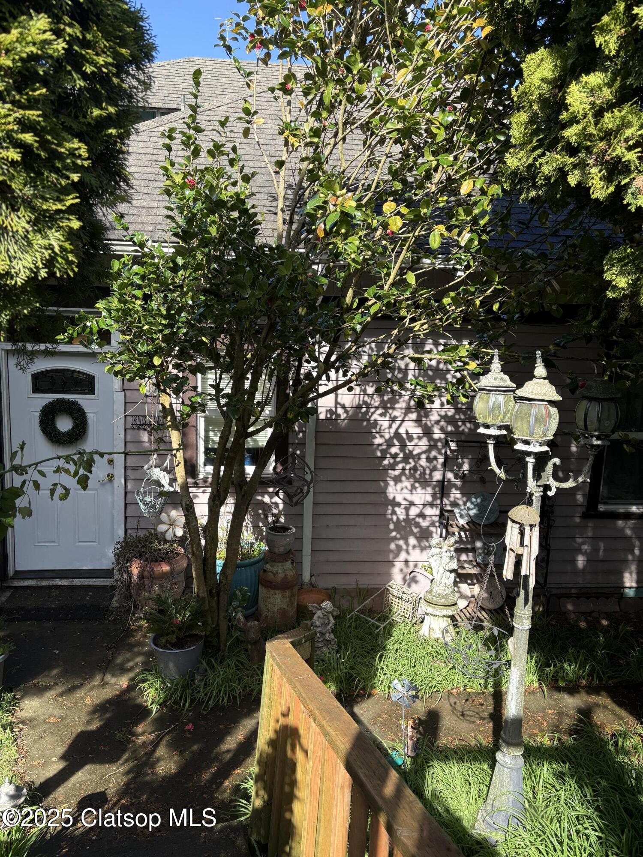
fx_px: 644
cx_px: 322
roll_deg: -2.4
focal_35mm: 26
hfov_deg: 53.1
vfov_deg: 67.3
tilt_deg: -9.5
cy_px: 428
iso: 50
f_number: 1.6
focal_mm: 5.96
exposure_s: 1/945
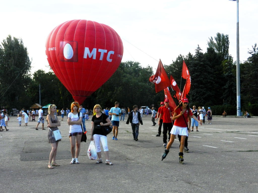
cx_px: 129
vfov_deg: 32.2
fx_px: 335
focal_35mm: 45
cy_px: 96
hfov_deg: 42.1
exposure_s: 1/800
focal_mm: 8.2
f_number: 4.2
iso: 160
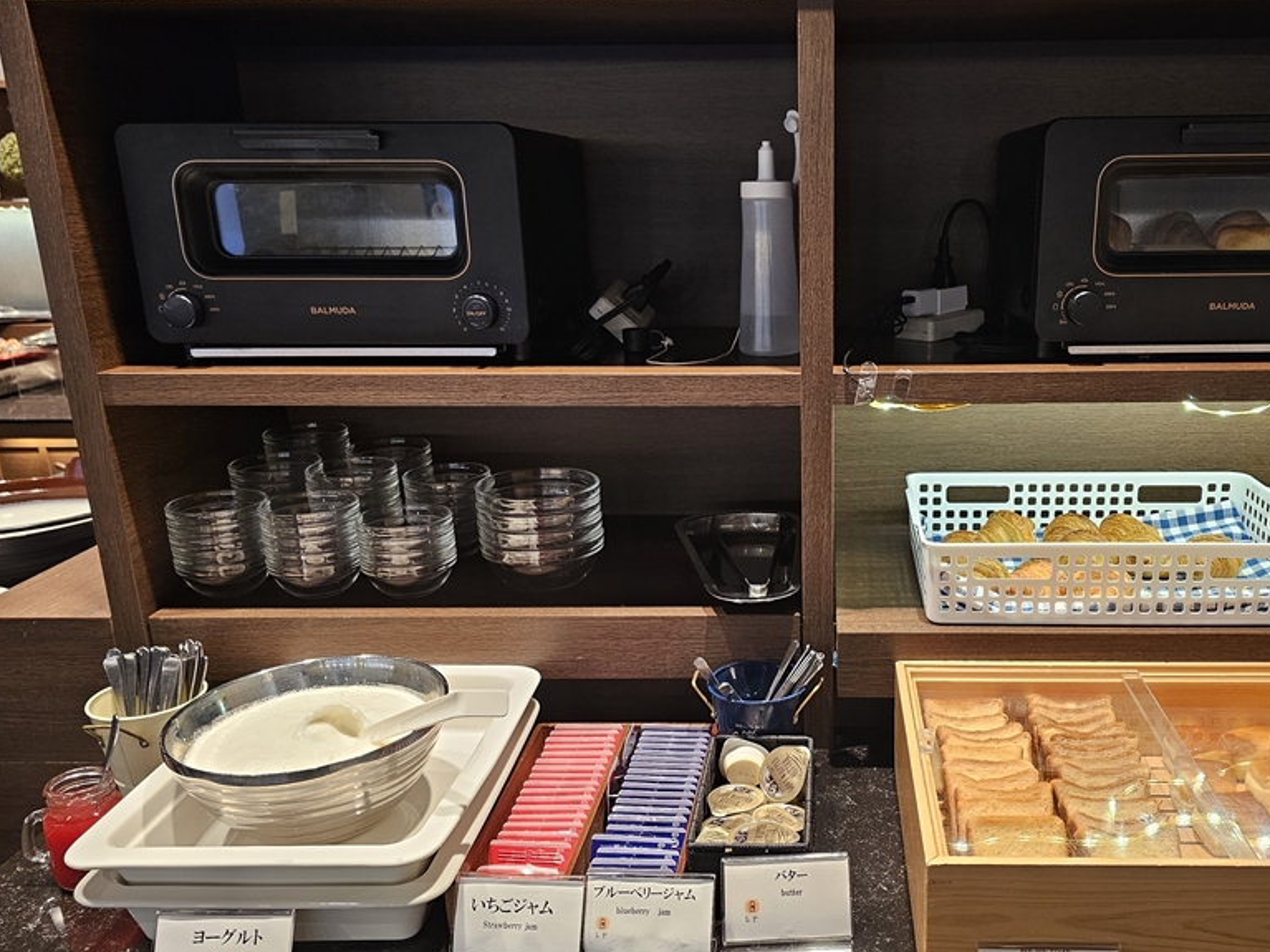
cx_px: 810
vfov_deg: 46.7
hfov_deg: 59.0
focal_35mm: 30
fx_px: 1100
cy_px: 535
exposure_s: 1/44
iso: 250
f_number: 1.7
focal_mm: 6.3
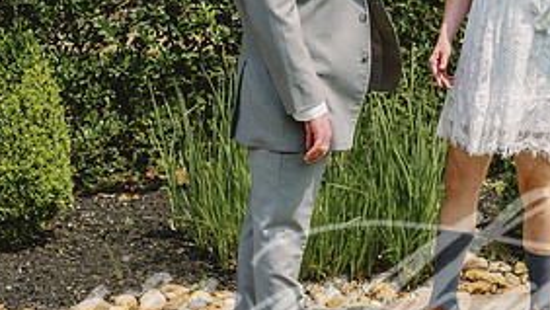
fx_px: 1634
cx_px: 445
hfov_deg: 18.9
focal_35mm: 112
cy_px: 77
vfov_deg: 10.8
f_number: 4
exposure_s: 1/4000
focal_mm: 52
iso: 400
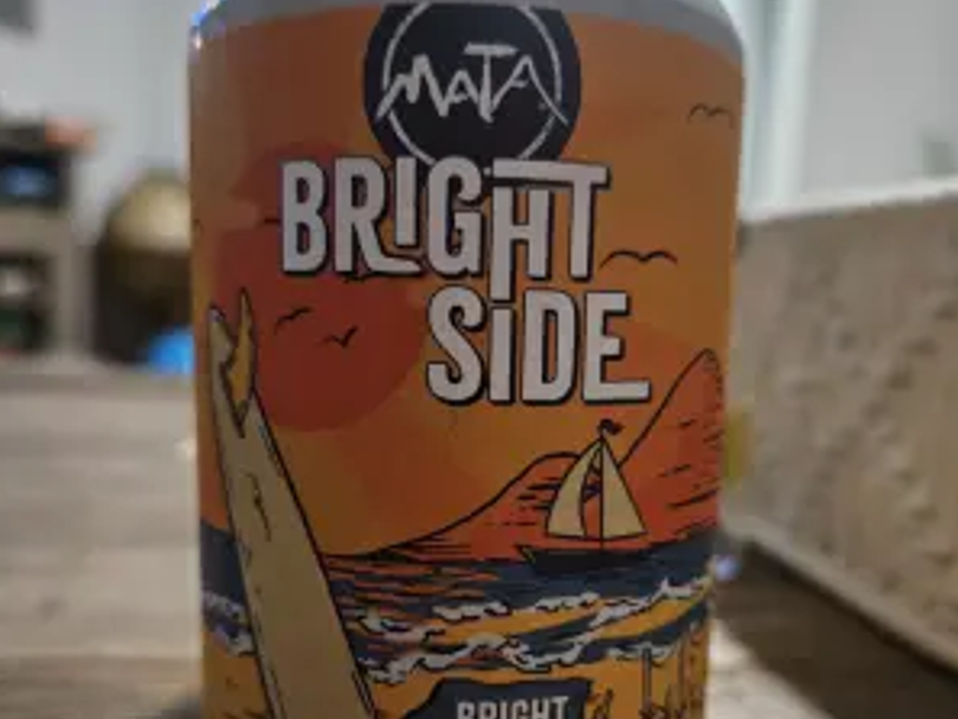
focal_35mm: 31
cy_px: 477
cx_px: 477
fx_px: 858
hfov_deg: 58.3
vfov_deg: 44.8
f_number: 1.8
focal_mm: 5.4
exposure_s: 1/24
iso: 1000
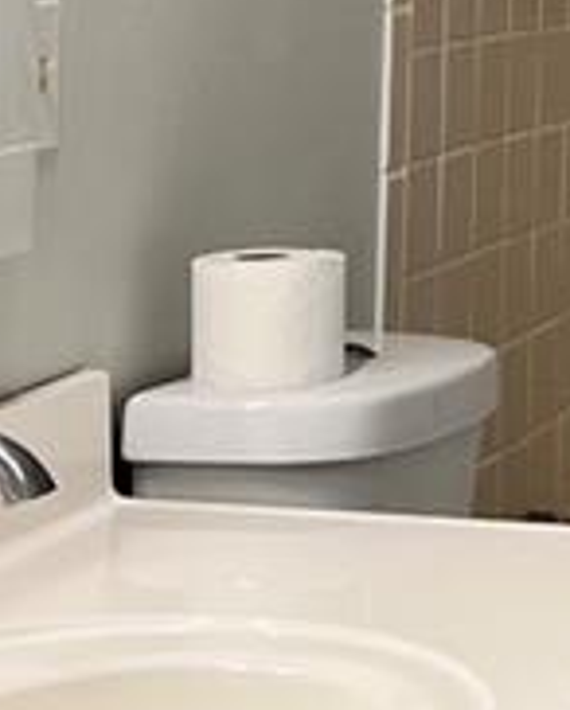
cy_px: -187
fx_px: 3516
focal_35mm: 167
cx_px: 941
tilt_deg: +0.5
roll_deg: -1.5
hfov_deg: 9.0
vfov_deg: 11.3
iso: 80
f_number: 1.5
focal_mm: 5.7
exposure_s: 1/120
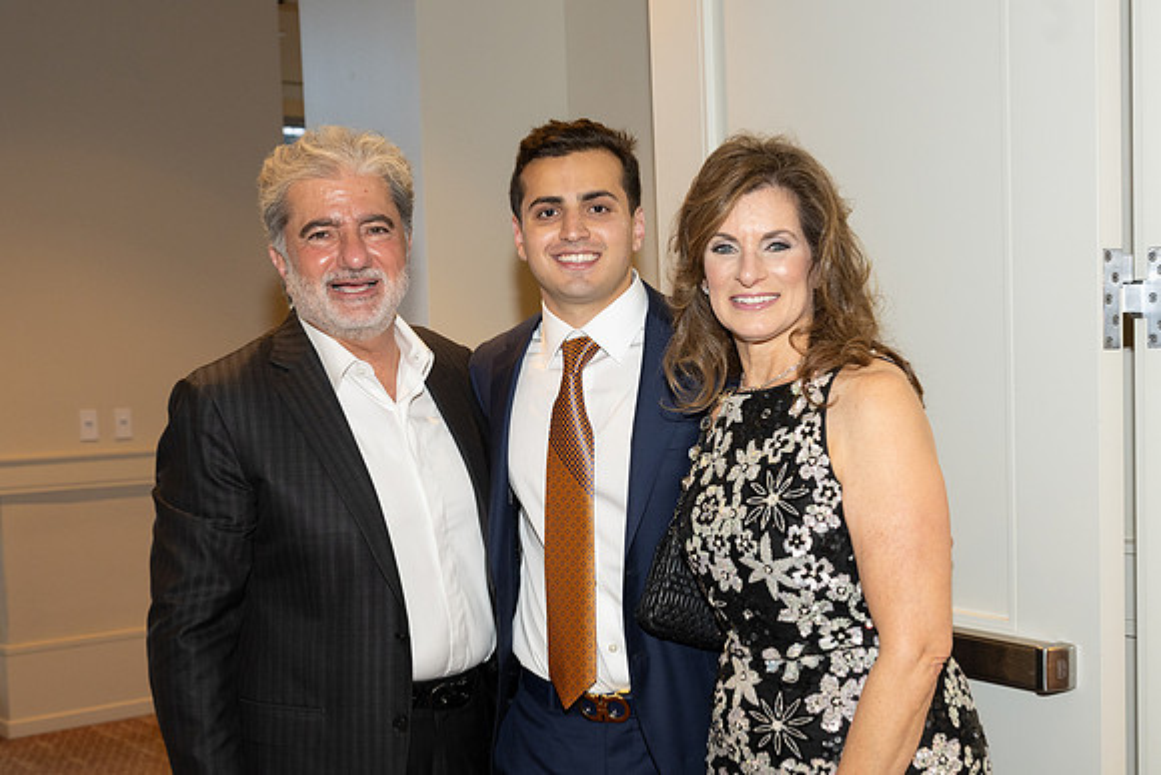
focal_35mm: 50
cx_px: 698
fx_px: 1620
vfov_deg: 26.8
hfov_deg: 39.3
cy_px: 498
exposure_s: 1/100
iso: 800
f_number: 5.6
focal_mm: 39
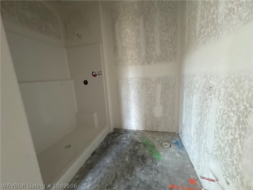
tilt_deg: -9.7
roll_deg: +4.2
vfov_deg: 85.7
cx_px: 126
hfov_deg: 102.1
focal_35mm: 14
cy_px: 95
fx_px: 102
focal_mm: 2.22
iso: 800
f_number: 2.2
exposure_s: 1/60
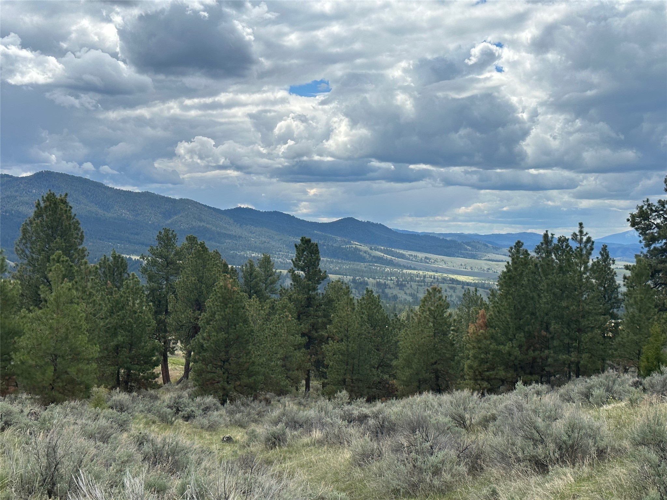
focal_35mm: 48
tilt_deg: -1.3
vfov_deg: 30.3
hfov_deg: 39.7
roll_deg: -0.3
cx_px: 334
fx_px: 925
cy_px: 250
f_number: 1.78
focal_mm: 6.86
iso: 64
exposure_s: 1/6211
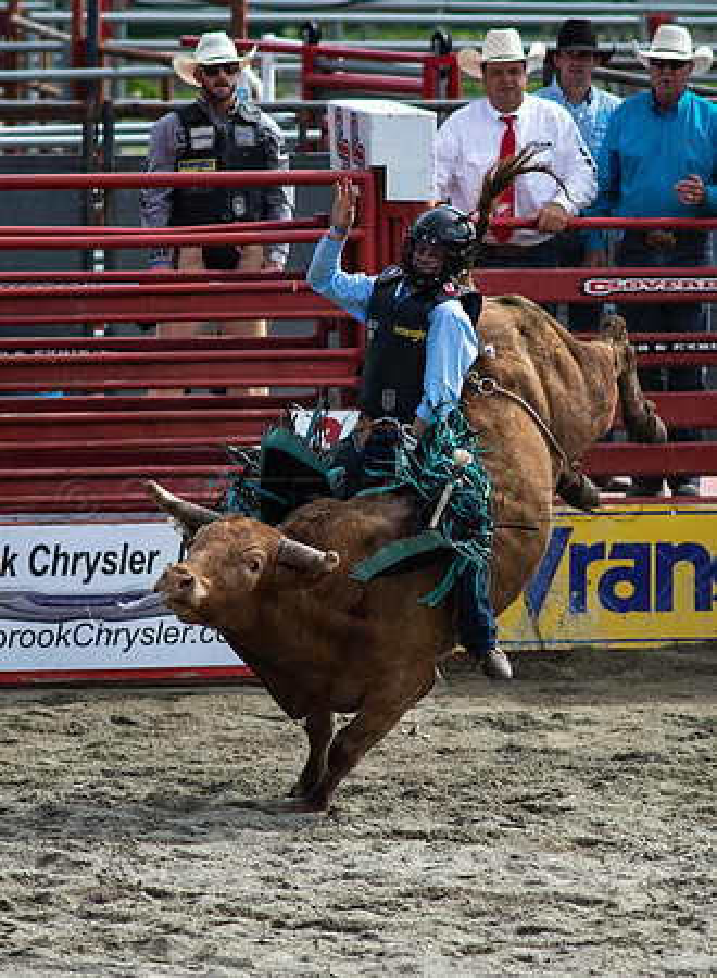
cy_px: 515
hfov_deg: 2.3
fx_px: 18211
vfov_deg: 3.1
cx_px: 423
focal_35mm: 650
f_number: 4
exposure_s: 1/6400
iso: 800
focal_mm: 300
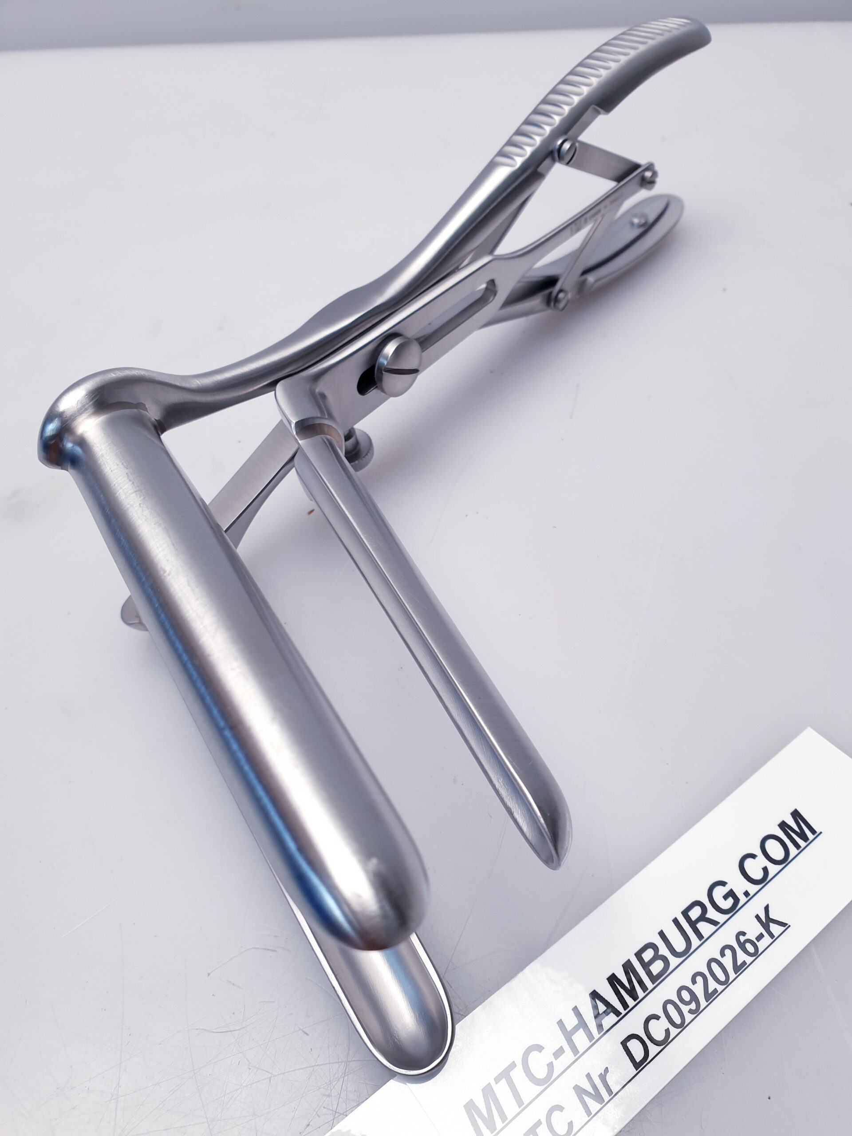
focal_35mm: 26
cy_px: 568
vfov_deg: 67.3
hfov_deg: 53.1
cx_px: 426
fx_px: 853
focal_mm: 4.3
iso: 64
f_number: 2.4
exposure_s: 1/50
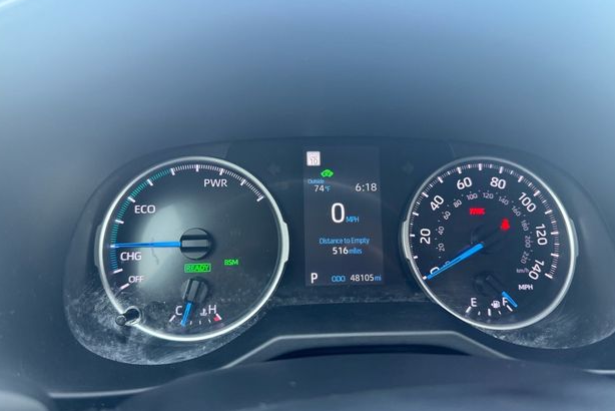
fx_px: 444
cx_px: 310
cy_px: 209
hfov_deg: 69.4
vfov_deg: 49.6
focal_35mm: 26
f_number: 1.78
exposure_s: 1/100
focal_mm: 6.76
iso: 200
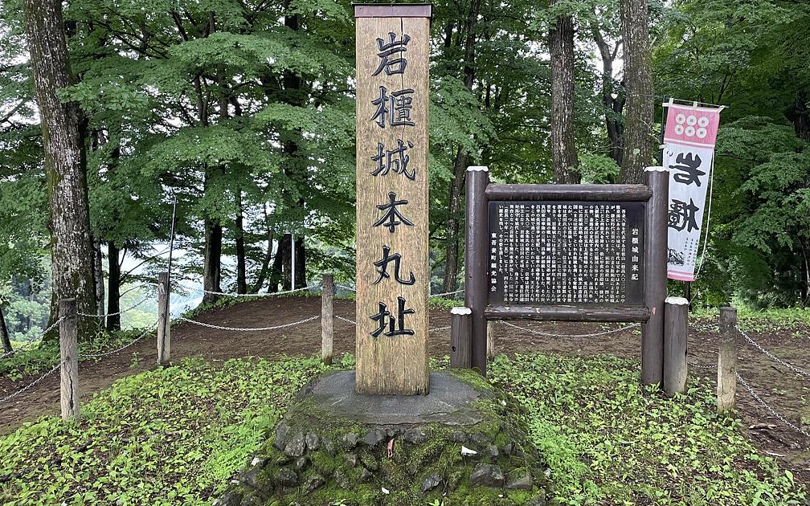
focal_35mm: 28
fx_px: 618
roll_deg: -0.7
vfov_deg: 44.5
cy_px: 223
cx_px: 406
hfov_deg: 66.5
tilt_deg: -2.2
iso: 200
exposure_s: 1/60
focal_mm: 4.2
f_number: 1.6
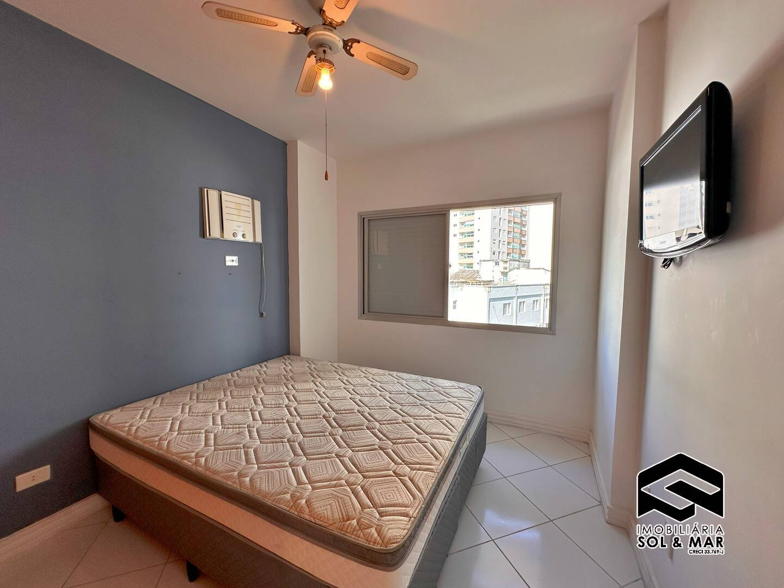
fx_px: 317
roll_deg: -0.6
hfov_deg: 102.1
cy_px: 294
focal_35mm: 14
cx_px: 392
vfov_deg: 85.7
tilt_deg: -4.1
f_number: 2.2
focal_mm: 2.22
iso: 40
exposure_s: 1/298
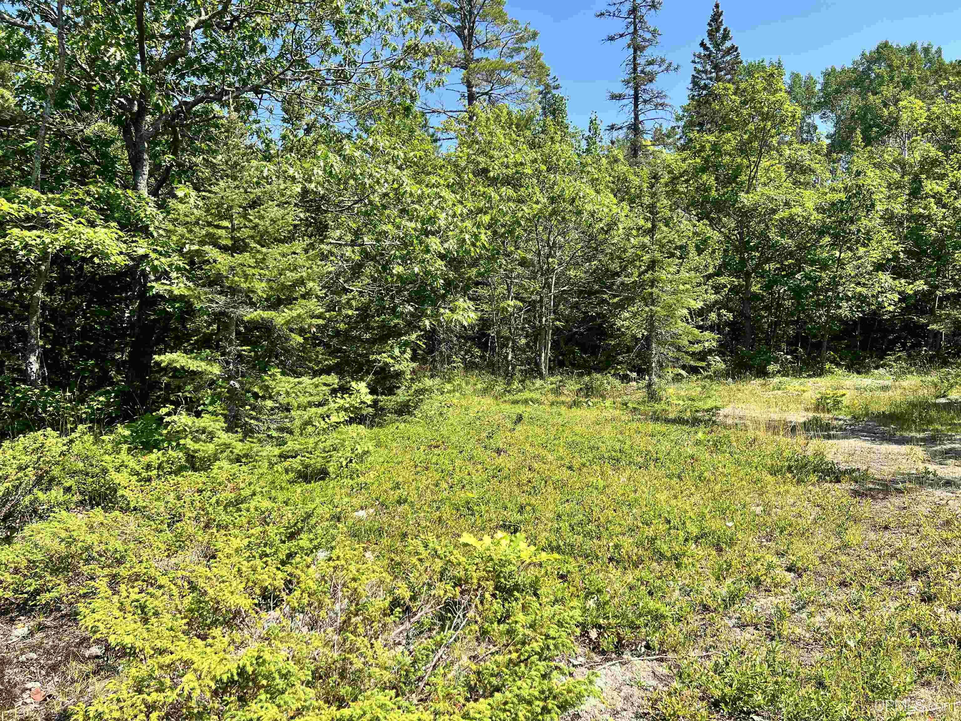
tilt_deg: -0.1
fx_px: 722
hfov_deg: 67.3
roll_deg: +0.3
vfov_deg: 53.1
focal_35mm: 26
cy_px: 360
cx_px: 480
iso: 50
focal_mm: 5.7
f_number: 1.5
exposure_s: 1/1838
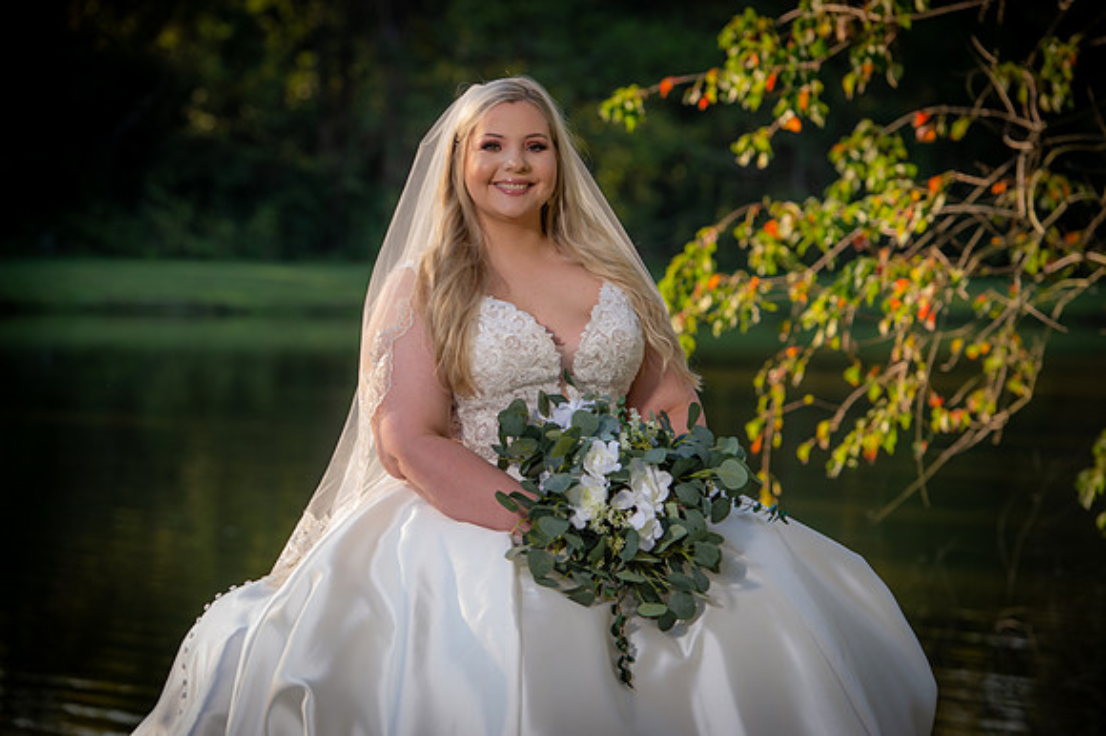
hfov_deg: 15.8
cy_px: 368
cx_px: 553
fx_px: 3991
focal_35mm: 130
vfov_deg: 10.5
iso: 125
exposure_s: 1/160
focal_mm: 130
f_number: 5
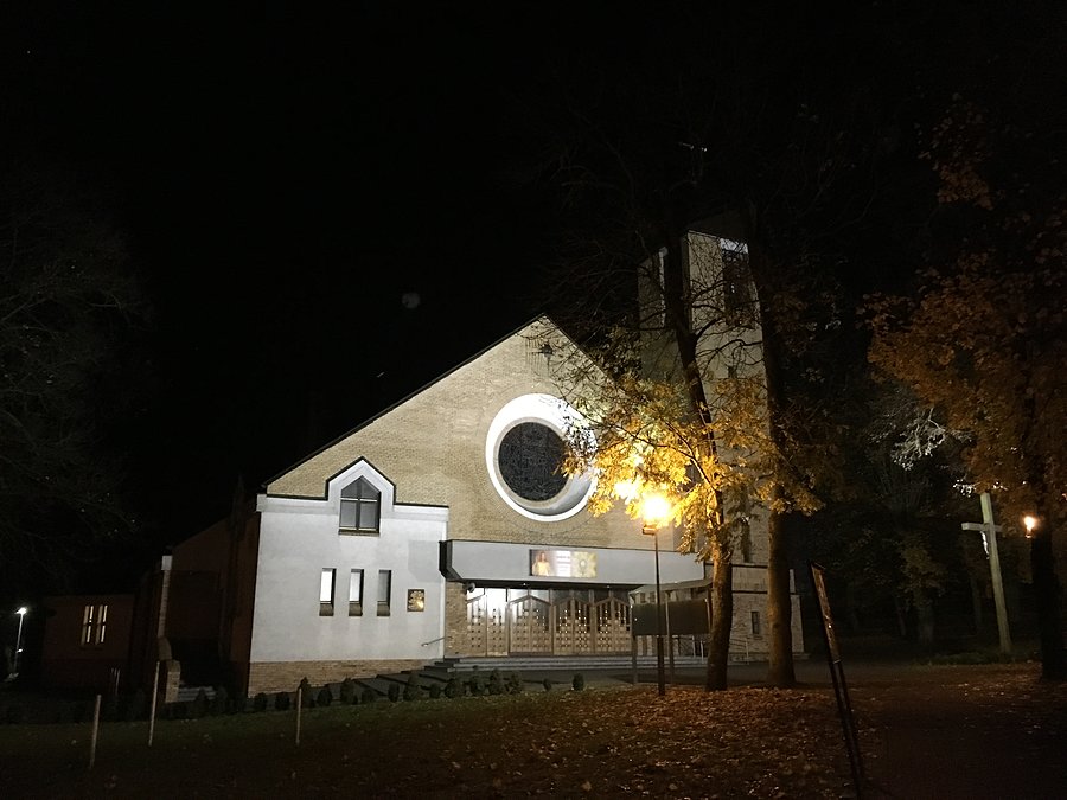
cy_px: 400
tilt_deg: +15.1
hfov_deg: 61.7
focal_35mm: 29
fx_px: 894
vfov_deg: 48.2
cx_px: 534
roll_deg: +0.2
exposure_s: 1/17
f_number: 2.2
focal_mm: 4.15
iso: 640
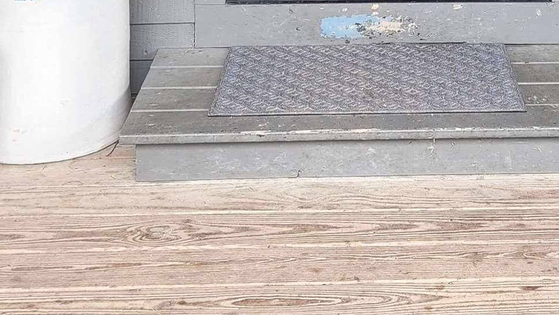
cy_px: -252
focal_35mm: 79
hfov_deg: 26.5
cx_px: 414
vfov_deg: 13.7
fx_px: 1171
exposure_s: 1/180
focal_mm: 5.4
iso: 64
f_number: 1.8
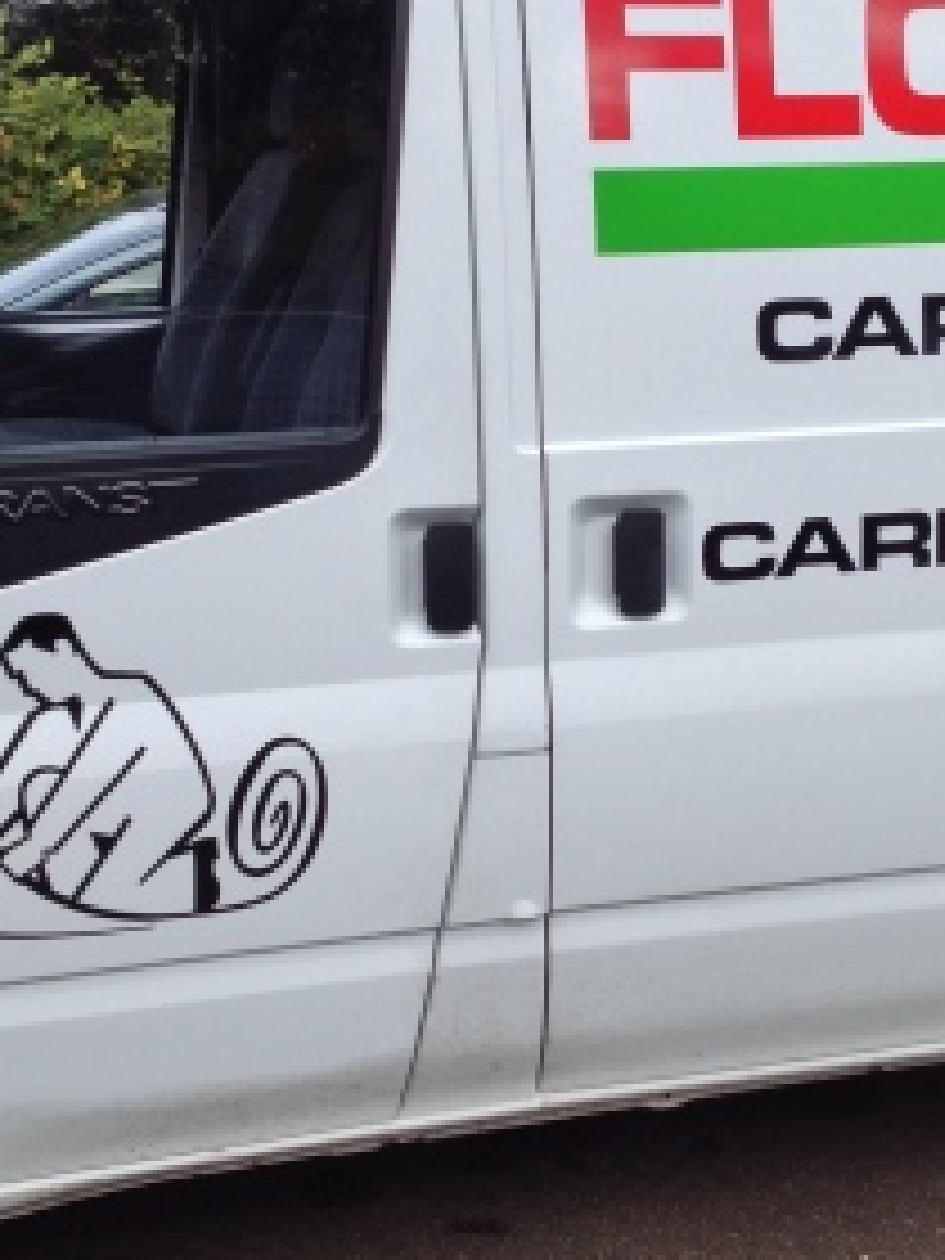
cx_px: 558
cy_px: 508
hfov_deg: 22.9
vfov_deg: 30.2
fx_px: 2330
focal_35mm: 64
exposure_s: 1/438
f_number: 2.4
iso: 50
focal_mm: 4.28
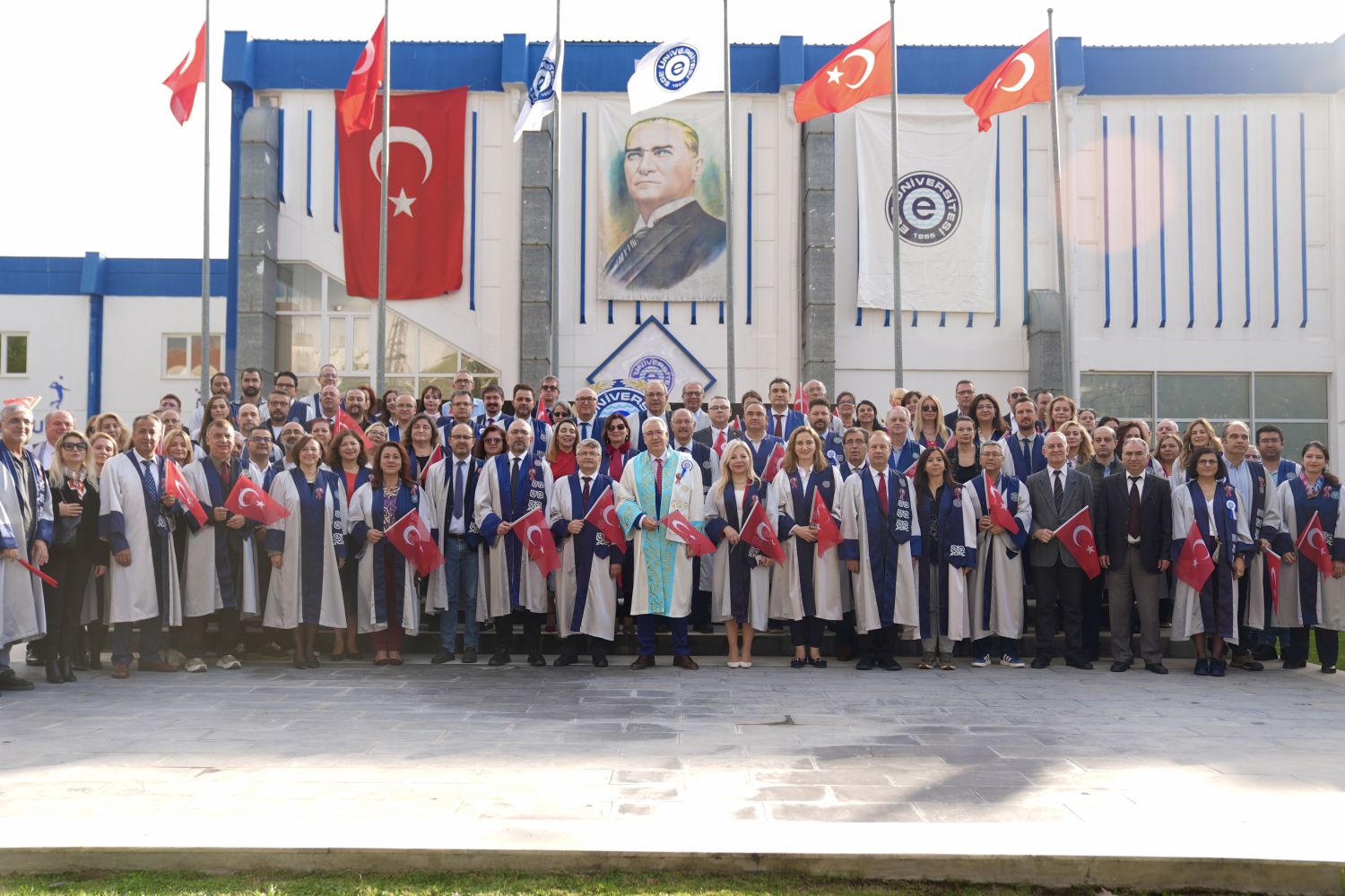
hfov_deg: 55.8
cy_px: 448
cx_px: 672
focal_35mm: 34
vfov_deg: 38.9
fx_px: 1270
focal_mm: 34
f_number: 3.2
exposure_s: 1/320
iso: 125
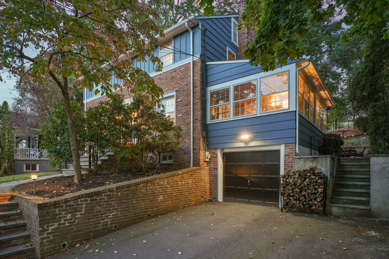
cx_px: 194
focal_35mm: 19
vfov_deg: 65.1
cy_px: 130
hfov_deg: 87.5
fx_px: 203
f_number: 4
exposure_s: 1/13
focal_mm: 18.8
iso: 400
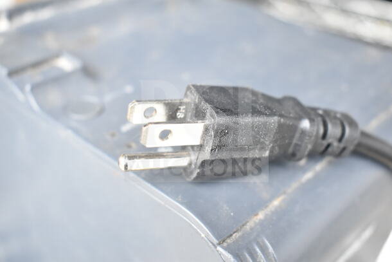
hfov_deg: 41.1
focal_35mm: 48
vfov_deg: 28.1
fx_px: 523
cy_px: 131
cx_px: 196
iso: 1600
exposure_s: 1/100
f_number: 5
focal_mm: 32
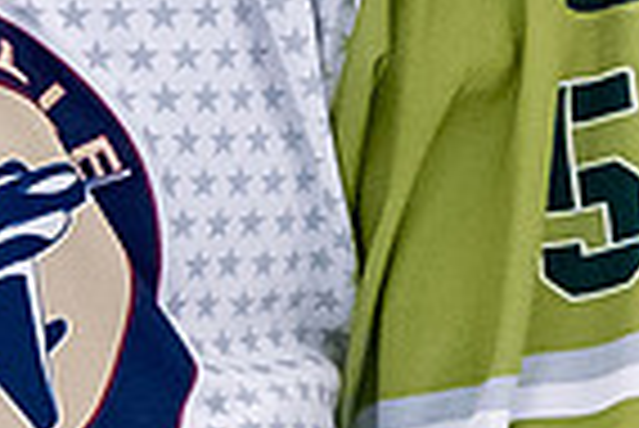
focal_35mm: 2412
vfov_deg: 0.6
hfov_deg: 0.9
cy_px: -531
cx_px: -163
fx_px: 42856
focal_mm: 195
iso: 2000
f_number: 3.2
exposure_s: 1/800
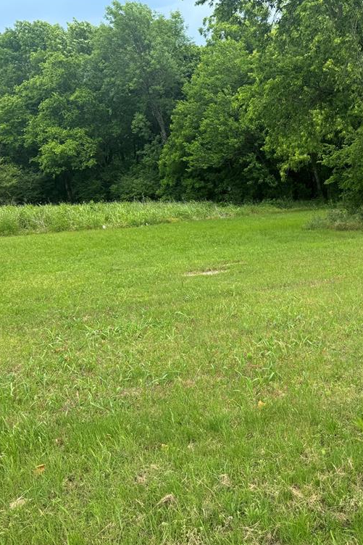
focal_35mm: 34
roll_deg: +2.6
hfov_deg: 37.5
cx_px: 288
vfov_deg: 55.8
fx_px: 514
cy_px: 272
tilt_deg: -14.8
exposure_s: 1/1524
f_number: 1.78
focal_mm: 6.76
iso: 80
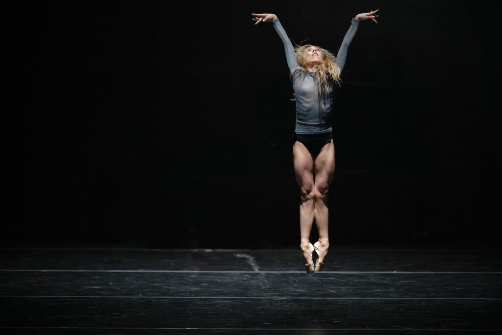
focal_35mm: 200
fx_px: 2789
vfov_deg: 6.9
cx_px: 251
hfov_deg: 10.3
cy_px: 168
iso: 8000
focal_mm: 200
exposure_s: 1/320
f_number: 2
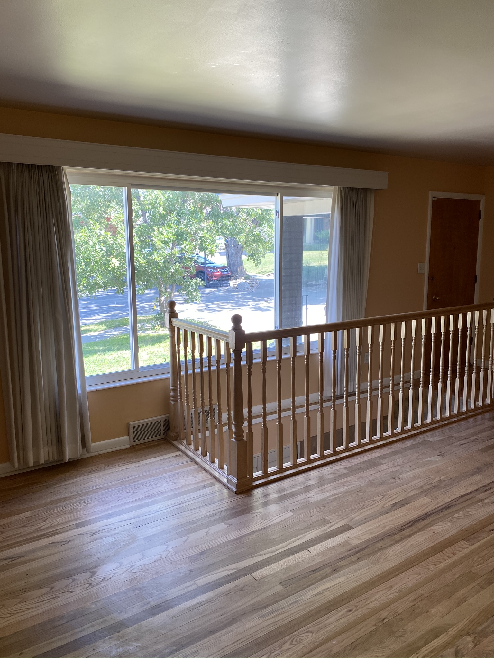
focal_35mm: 26
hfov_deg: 53.1
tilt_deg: -8.9
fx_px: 495
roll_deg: -0.6
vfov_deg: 67.3
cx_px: 247
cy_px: 329
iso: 64
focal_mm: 4.25
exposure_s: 1/122
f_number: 1.8
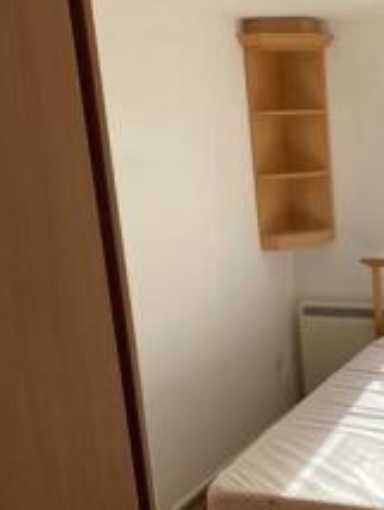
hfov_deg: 26.2
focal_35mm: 53
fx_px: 782
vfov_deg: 35.8
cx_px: 382
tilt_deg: -14.0
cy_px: 340
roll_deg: +4.0
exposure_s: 1/690
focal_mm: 4.25
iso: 32
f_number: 1.8
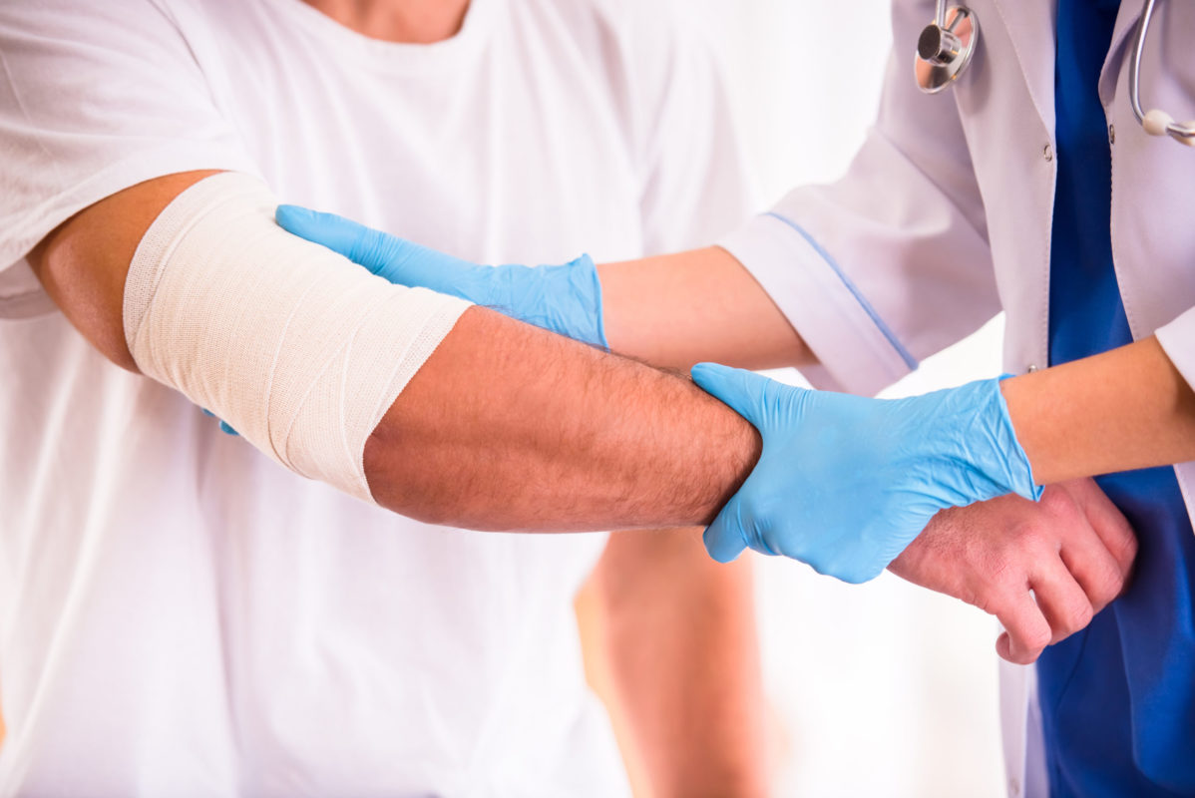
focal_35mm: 145
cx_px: 598
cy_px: 399
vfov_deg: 9.5
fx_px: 4815
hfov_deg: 14.1
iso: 320
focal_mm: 145
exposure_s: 1/400
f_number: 2.8
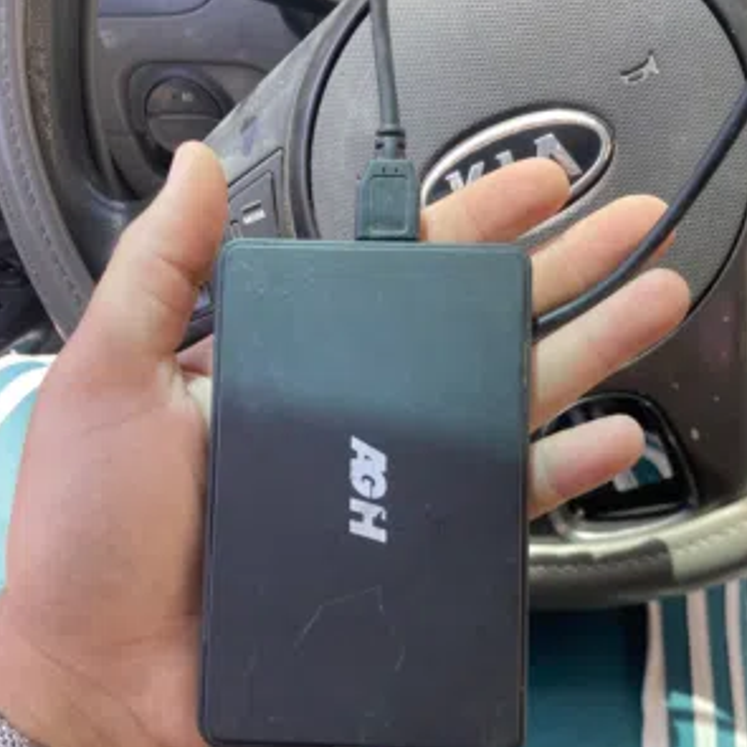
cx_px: 370
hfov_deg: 54.0
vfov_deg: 53.5
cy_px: 463
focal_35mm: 30
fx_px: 732
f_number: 1.8
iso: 32
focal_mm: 4.25
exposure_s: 1/209
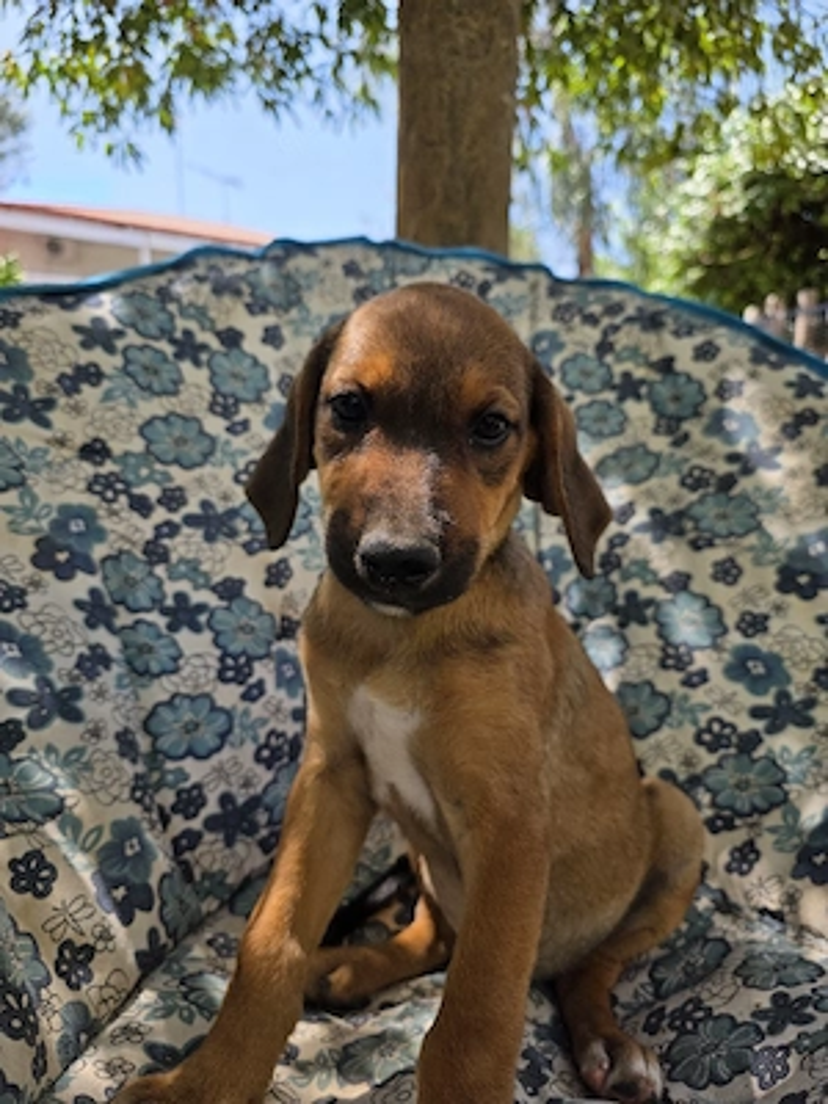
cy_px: 552
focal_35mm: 23
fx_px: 734
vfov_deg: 73.9
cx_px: 414
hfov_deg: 58.9
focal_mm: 6.3
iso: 80
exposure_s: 1/2500
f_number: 1.7
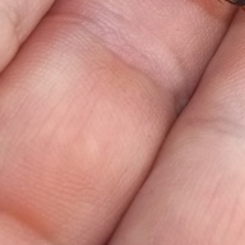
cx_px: 226
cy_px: -103
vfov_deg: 13.2
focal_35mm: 126
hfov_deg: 13.7
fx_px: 1009
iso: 64
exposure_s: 1/60
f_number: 2.9
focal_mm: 5.7
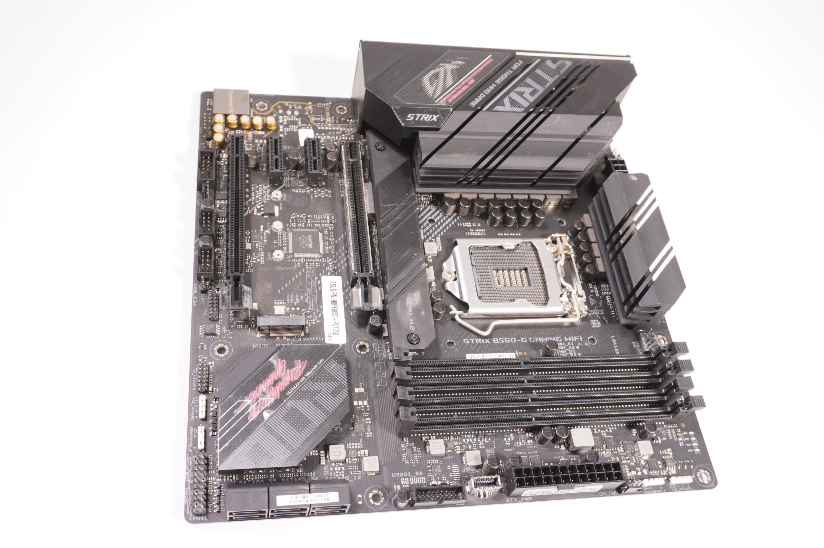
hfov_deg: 57.3
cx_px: 412
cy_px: 274
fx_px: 755
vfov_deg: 39.9
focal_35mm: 33
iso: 320
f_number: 5.6
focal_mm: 22
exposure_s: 1/40
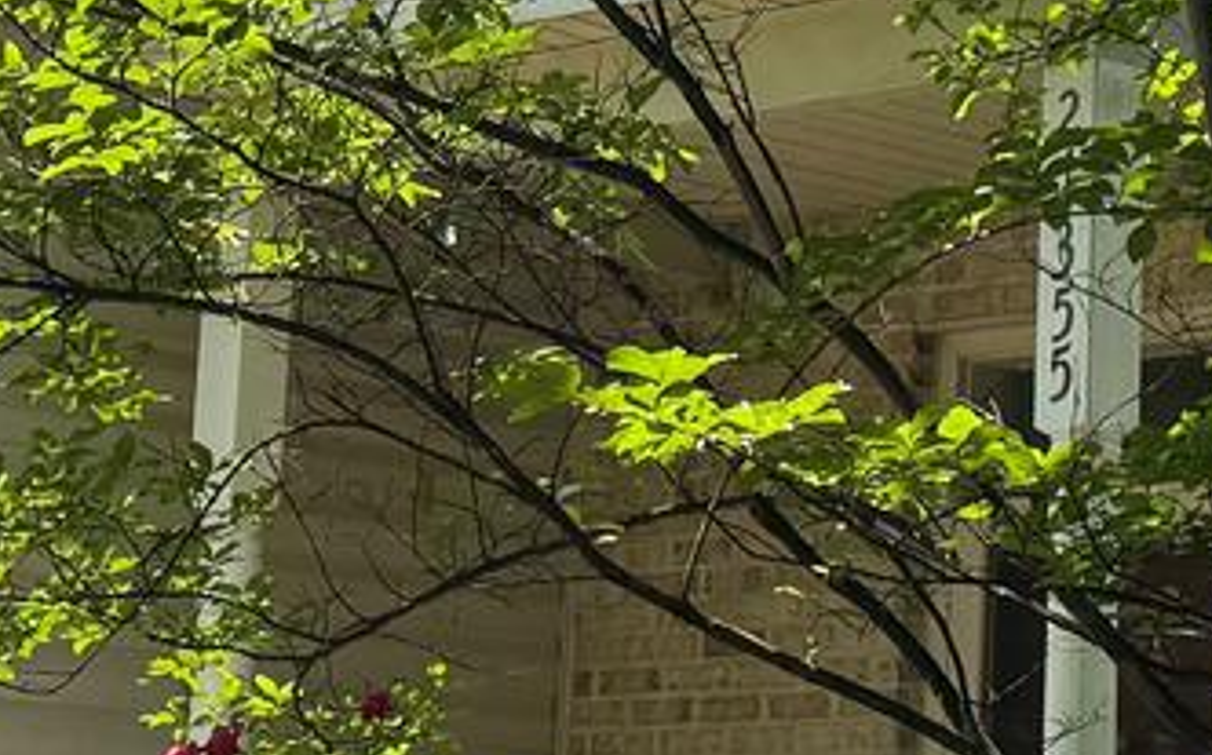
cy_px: -29
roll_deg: -1.3
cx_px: 916
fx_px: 5182
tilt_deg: +12.4
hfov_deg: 13.3
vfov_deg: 8.3
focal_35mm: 157
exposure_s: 1/2105
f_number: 1.78
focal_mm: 6.76
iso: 80
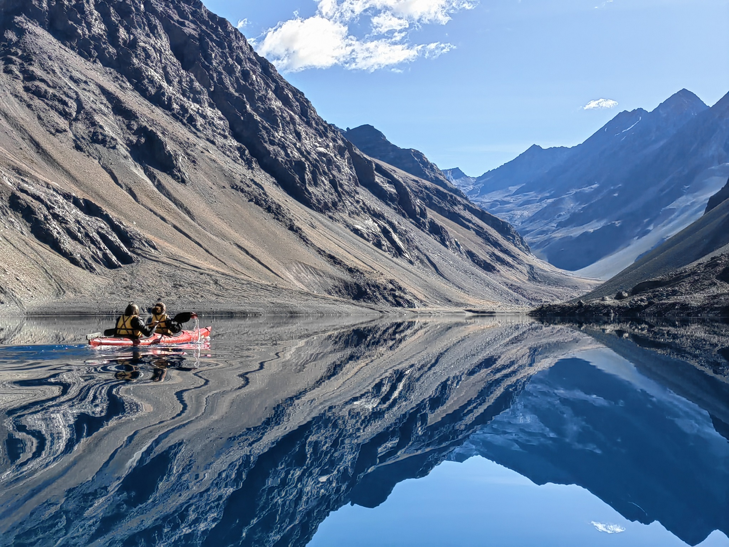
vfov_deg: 29.7
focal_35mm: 49
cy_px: 274
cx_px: 364
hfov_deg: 38.9
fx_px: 1032
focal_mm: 5.54
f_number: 1.8
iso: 50
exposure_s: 1/3165
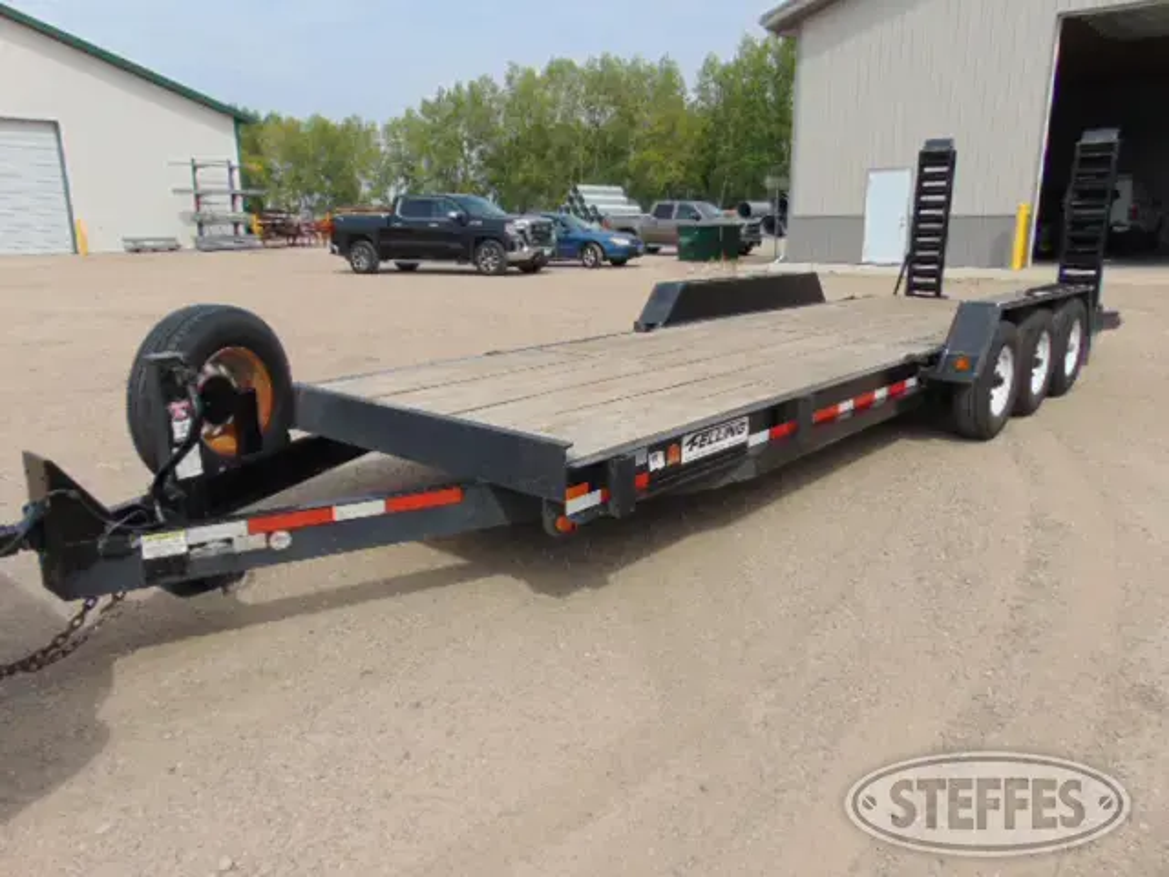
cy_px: 438
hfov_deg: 69.4
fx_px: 844
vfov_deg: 54.9
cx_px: 584
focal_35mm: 25
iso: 80
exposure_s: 1/320
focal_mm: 4.5
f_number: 7.7
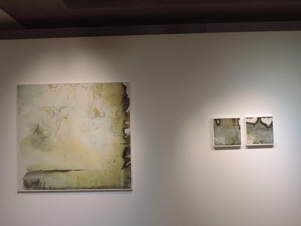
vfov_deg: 33.6
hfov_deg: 43.9
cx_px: 150
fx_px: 374
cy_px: 113
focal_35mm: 43
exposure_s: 1/50
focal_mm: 7.6
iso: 110
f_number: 3.4
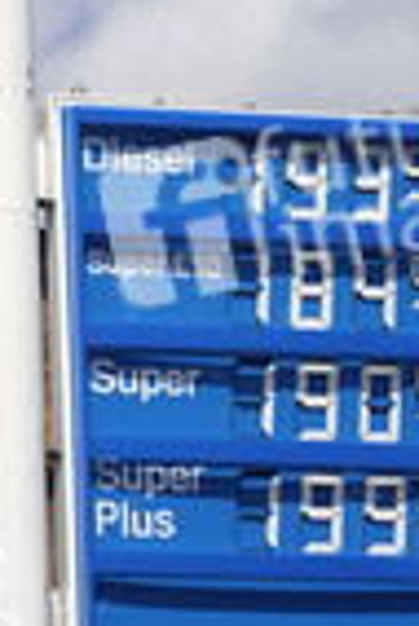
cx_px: -75
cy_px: -18
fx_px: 5538
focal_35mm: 318
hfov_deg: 4.3
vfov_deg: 6.5
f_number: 8
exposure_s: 1/1600
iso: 320
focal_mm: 113
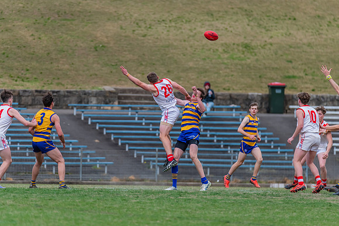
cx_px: 169
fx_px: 4428
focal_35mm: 470
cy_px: 113
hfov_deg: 4.4
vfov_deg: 2.9
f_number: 6.3
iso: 900
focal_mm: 460
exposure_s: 1/1600
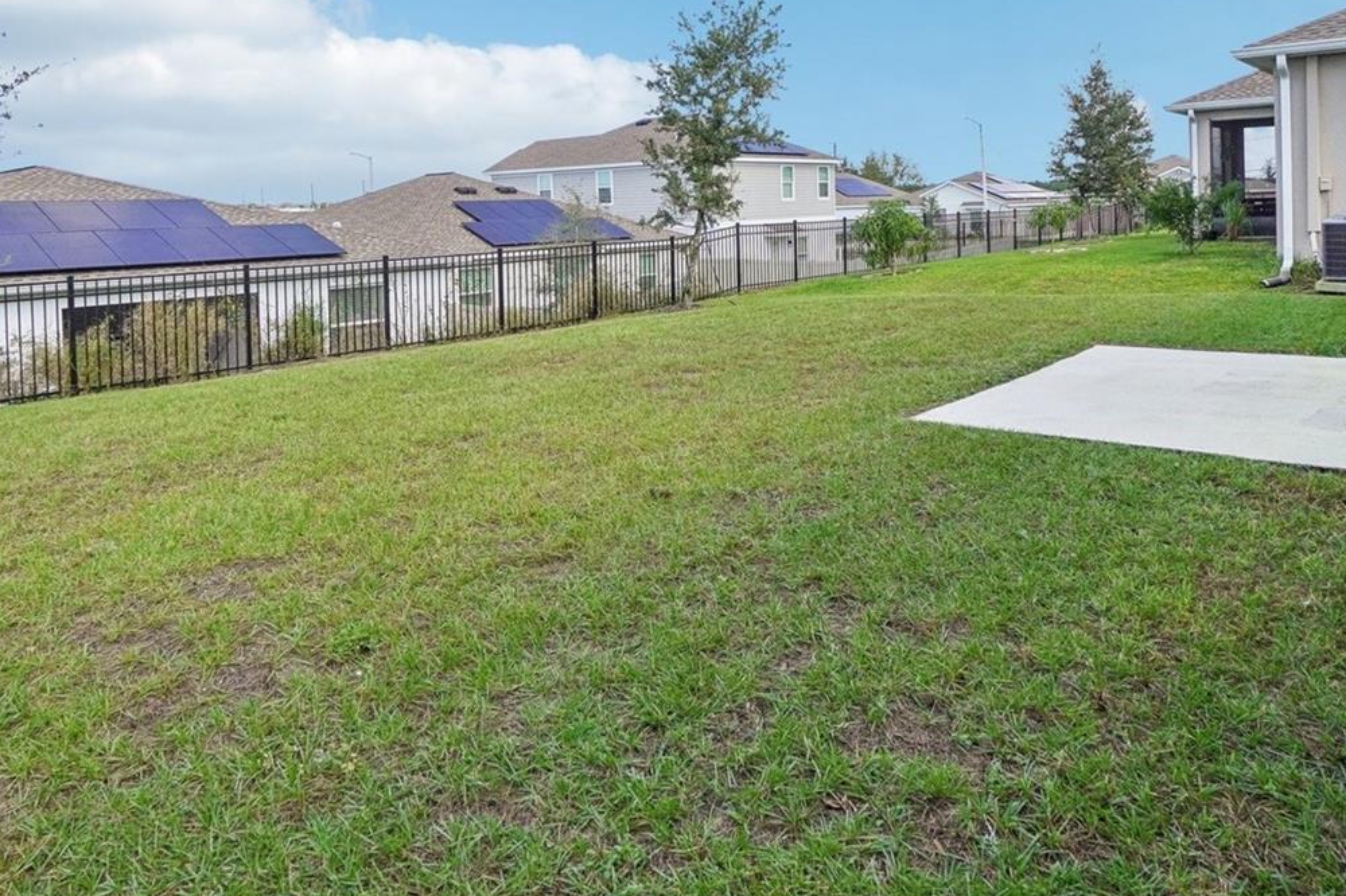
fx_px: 897
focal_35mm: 24
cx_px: 657
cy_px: 226
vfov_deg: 50.9
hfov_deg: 73.7
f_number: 8
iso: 400
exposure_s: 1/1000
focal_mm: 10
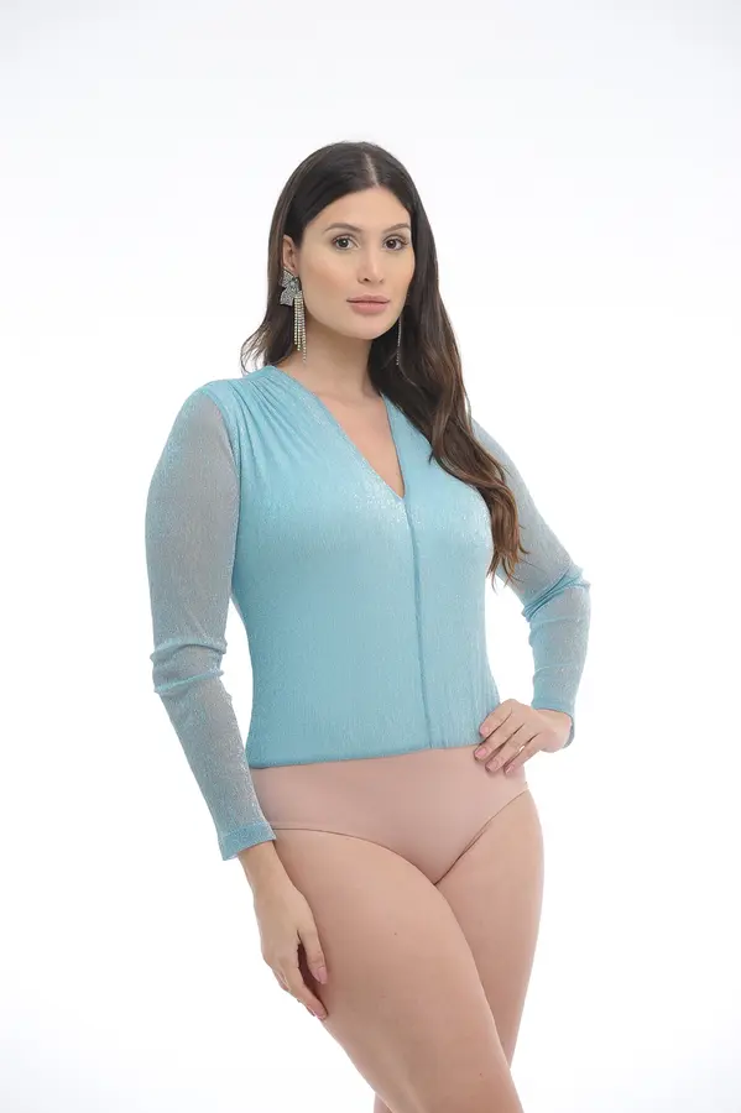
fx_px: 4791
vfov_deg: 13.3
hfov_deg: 8.8
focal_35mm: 155
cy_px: 556
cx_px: 370
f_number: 9
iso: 200
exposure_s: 1/160
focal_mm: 155
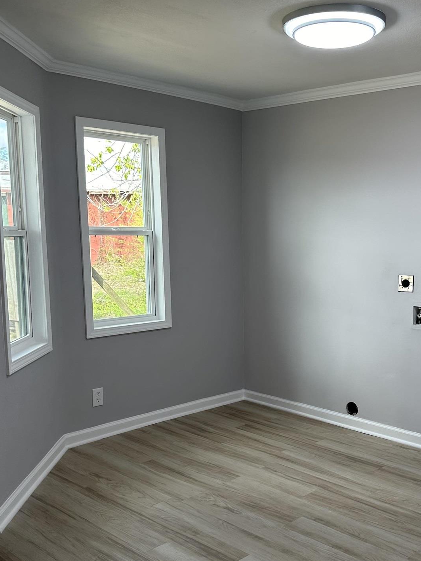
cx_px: 284
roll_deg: -0.5
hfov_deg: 36.4
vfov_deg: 47.6
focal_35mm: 39
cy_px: 332
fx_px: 633
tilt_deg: -9.4
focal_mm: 6.86
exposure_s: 1/166
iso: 100
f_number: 1.78
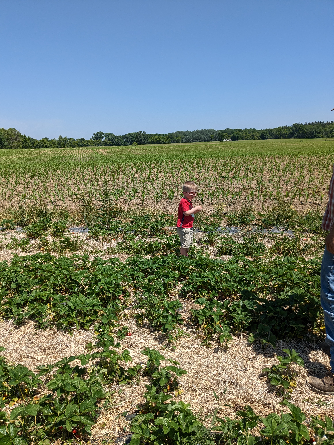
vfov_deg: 65.3
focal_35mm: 27
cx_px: 167
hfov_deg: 51.4
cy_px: 222
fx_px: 347
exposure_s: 1/3344
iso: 55
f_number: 1.73
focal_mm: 4.38
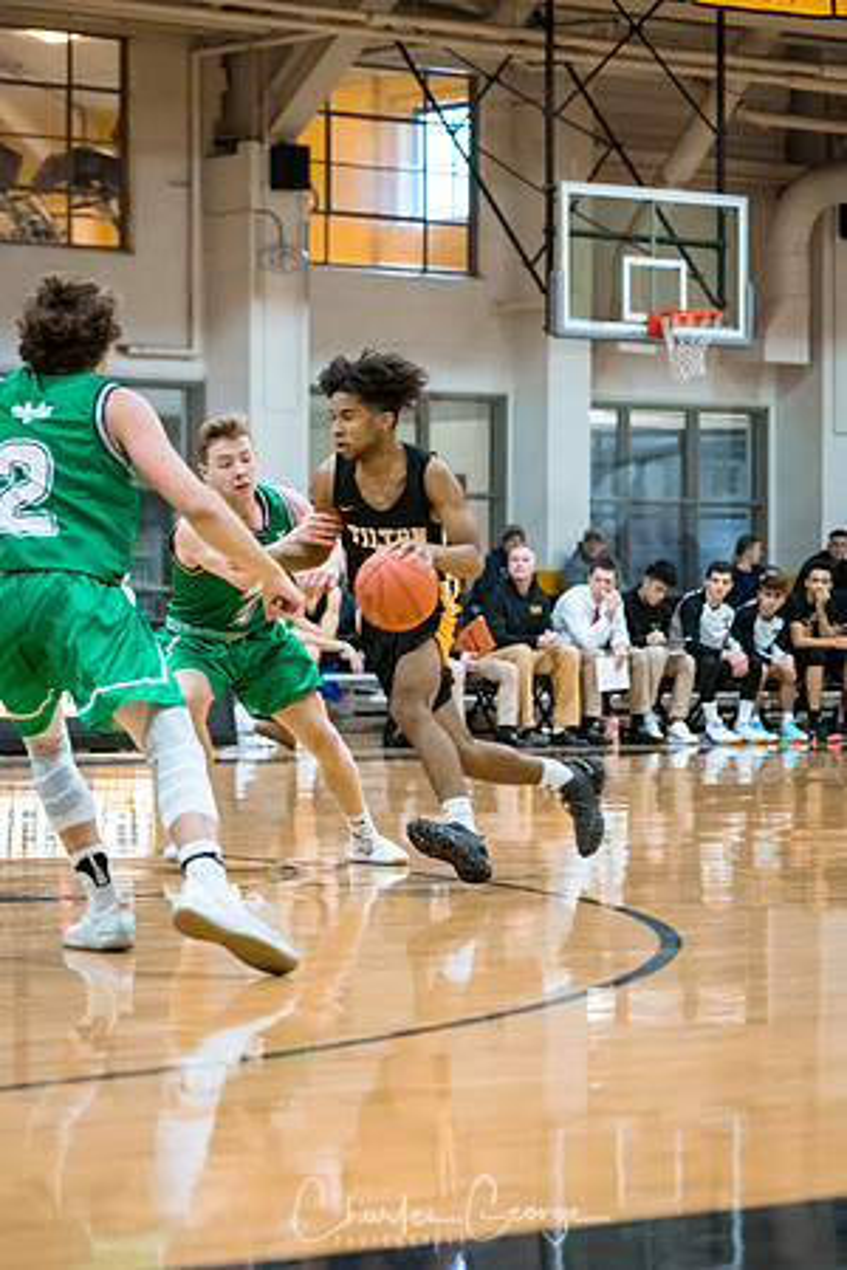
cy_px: 635
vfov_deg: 16.7
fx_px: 4341
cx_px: 424
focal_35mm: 123
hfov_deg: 11.1
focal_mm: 82
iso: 3200
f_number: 2.8
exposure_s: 1/400
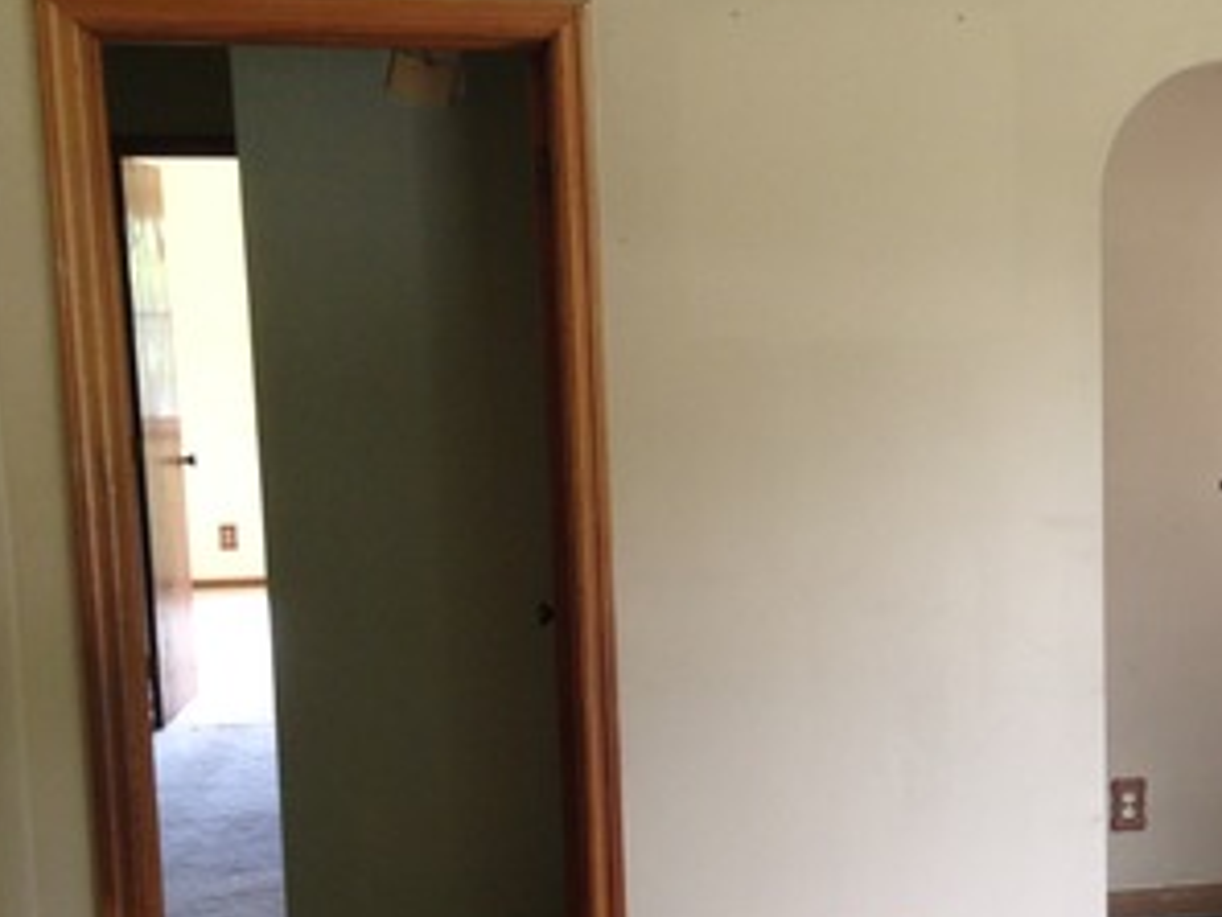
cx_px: 1025
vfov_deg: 20.6
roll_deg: +2.2
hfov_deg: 26.7
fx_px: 2507
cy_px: 633
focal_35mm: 71
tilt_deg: -7.6
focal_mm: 4.12
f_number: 2.4
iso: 64
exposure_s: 1/20
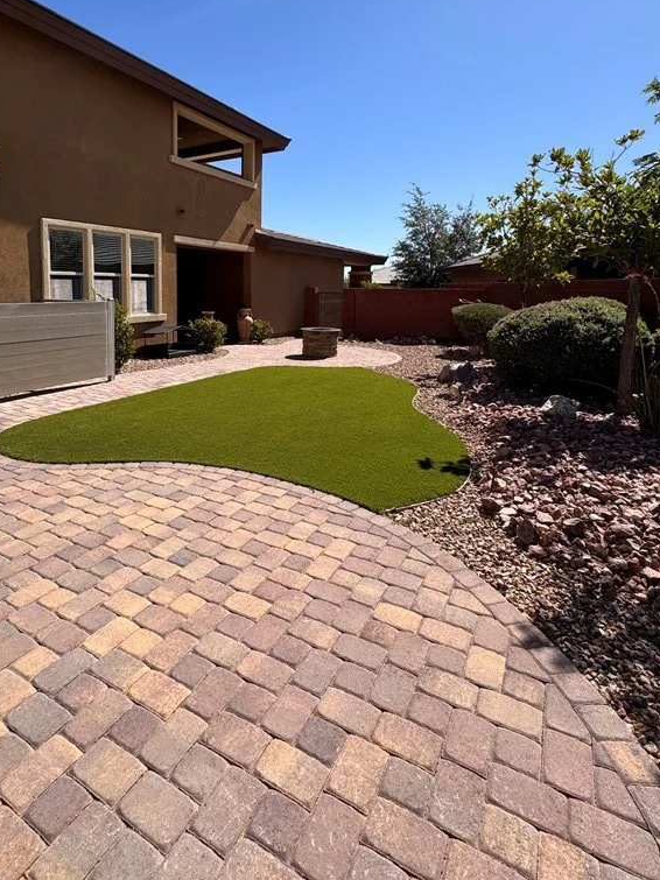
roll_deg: +2.9
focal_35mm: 19
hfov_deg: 68.4
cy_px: 322
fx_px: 483
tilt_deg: -2.5
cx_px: 290
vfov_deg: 82.8
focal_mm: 2.22
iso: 40
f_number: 2.2
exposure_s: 1/1832
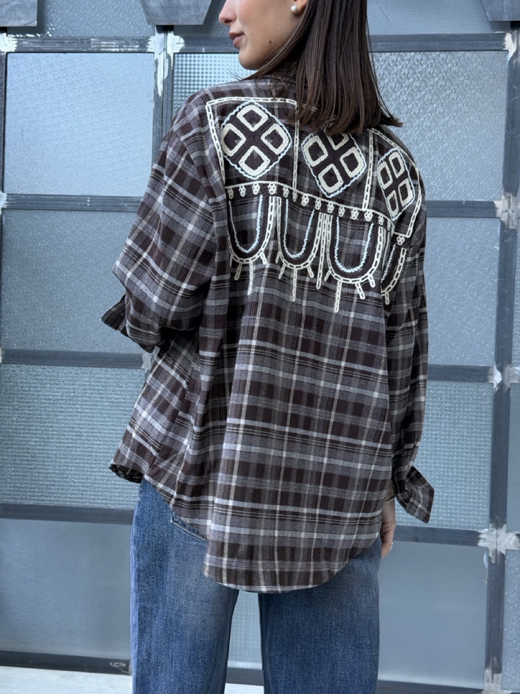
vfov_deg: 39.7
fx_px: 961
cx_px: 260
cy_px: 347
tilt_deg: -0.8
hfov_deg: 30.3
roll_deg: -1.9
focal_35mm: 48
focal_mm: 6.76
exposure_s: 1/42
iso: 250
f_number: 1.78
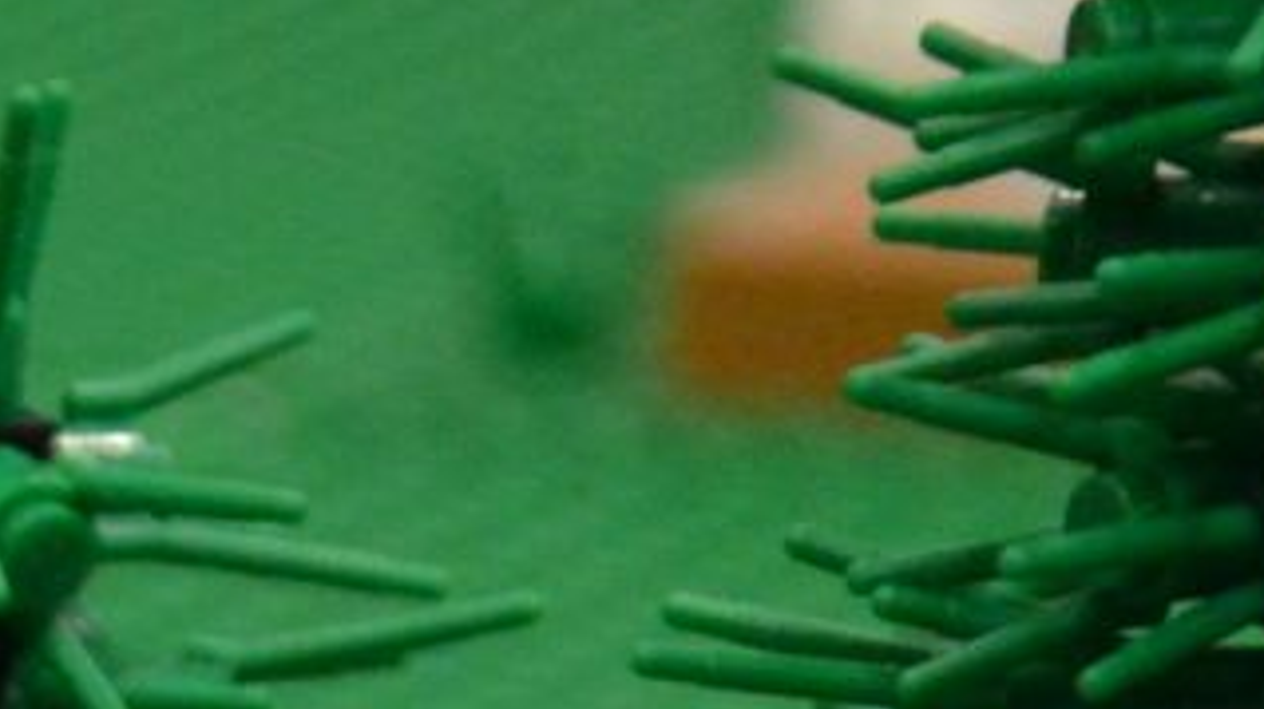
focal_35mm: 600
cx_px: -1680
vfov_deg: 2.0
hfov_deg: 3.6
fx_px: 20098
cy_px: 2535
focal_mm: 58
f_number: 5
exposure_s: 1/125
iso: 2500
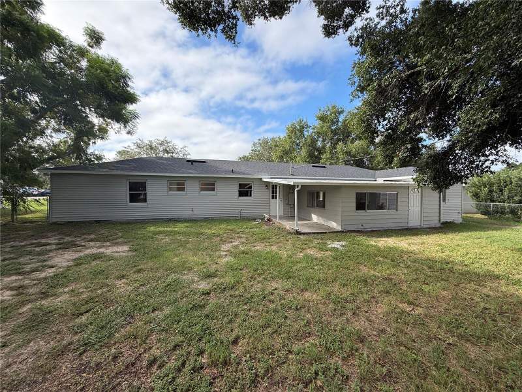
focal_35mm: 14
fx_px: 211
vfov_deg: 85.7
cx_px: 261
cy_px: 196
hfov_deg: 102.1
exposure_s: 1/770
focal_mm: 2.22
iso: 32
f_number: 2.2
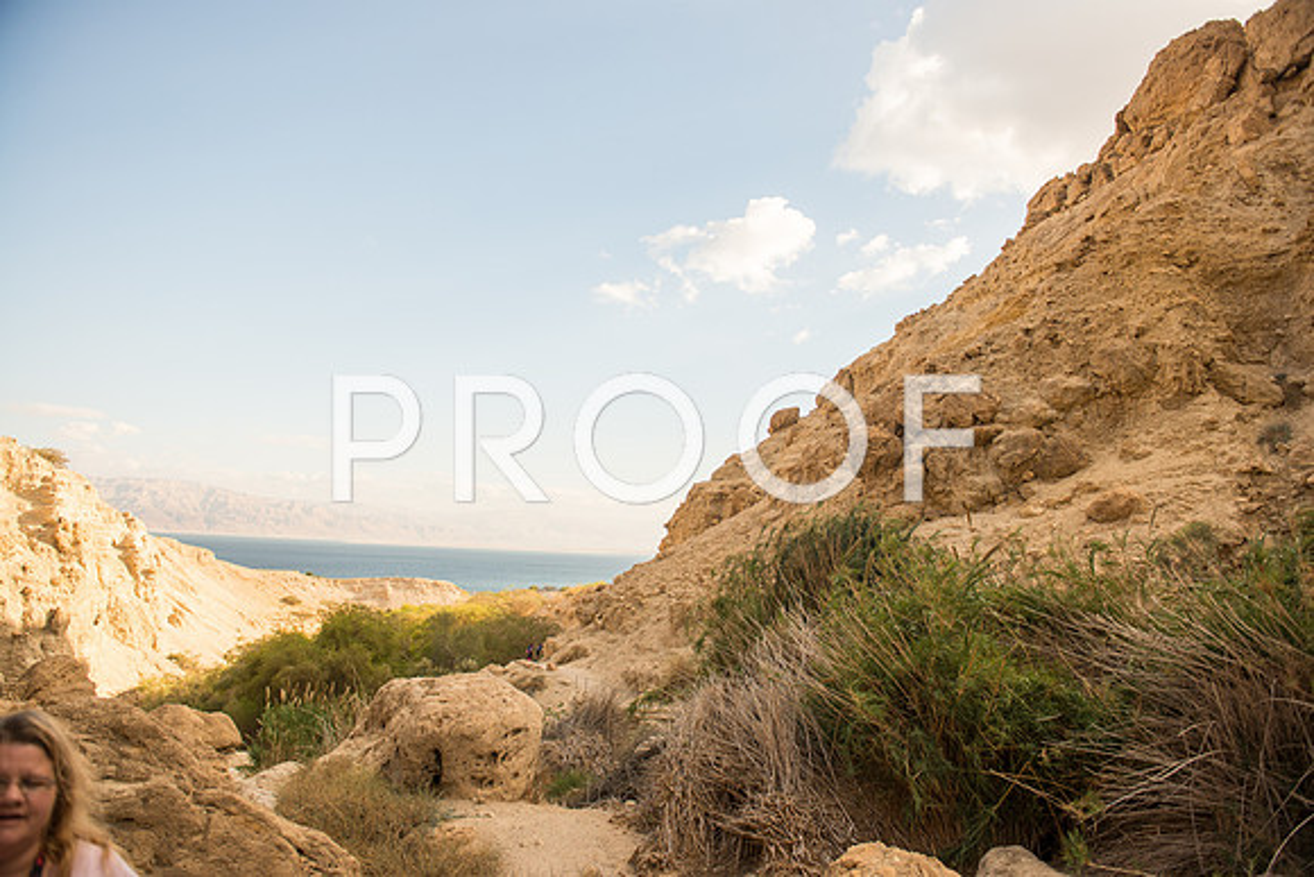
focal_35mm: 24
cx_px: 657
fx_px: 876
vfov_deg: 53.2
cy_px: 438
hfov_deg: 73.7
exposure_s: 1/1600
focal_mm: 24
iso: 200
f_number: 2.8
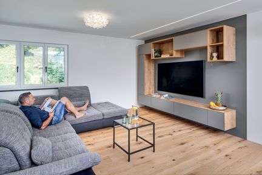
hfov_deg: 78.6
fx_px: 160
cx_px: 131
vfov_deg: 57.2
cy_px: 88
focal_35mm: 22
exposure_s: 1/30
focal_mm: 22
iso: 200
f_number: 9
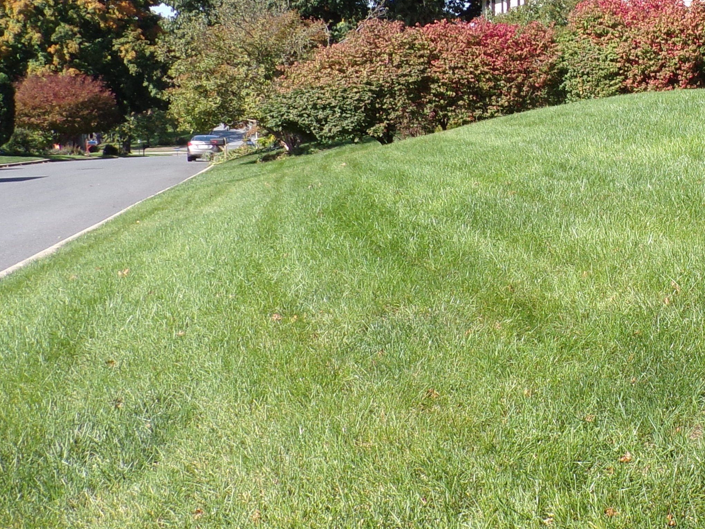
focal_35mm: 54
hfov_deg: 32.6
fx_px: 1100
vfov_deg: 27.0
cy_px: 205
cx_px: 711
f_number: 5.8
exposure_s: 1/170
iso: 80
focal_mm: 4.3
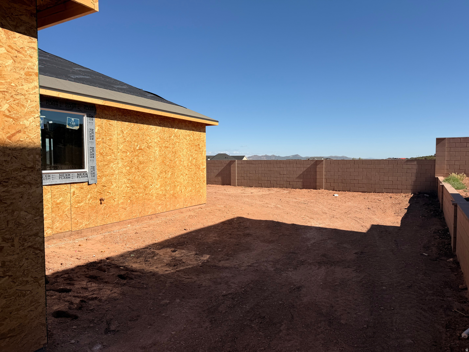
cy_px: 176
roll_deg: -0.2
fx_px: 325
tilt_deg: -2.8
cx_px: 234
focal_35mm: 24
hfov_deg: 71.6
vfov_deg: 56.8
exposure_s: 1/6173
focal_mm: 6.76
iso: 80
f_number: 1.78
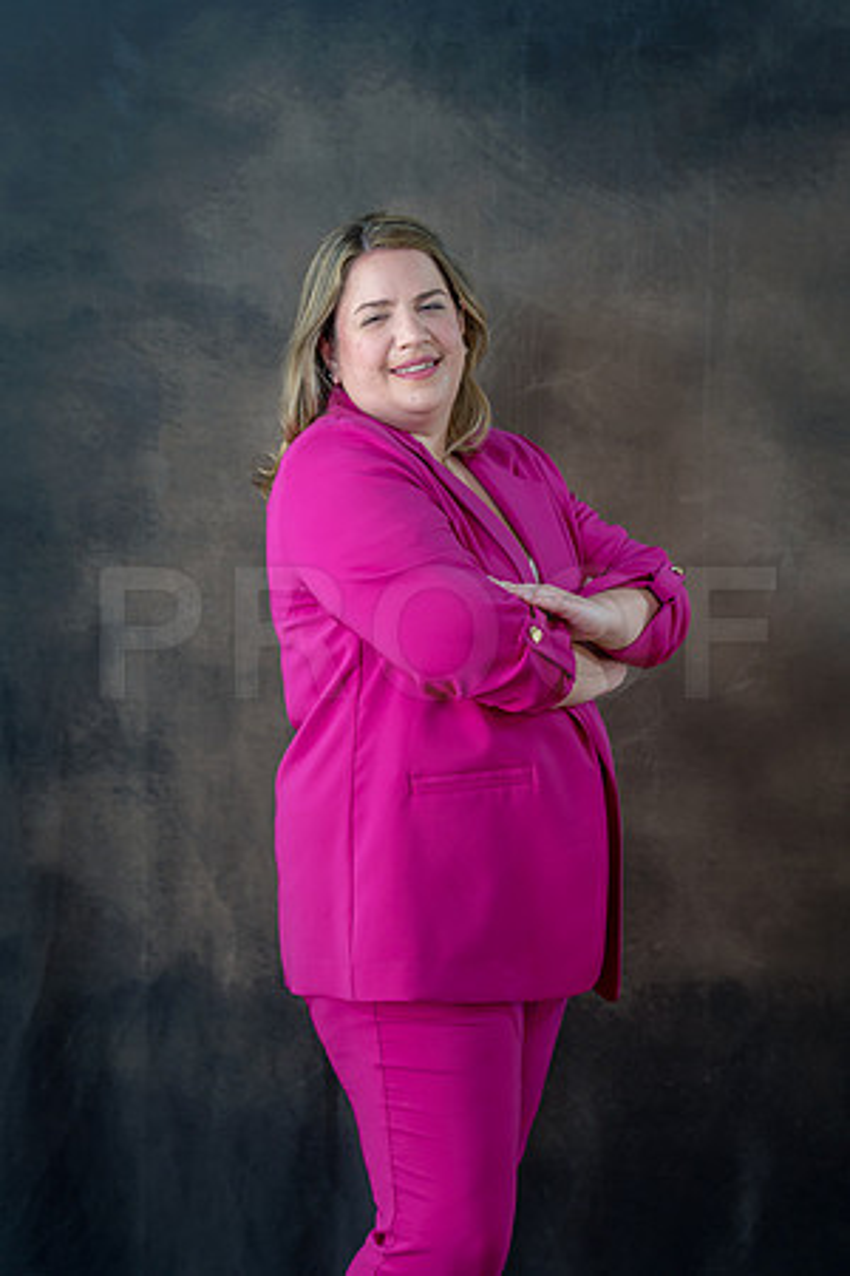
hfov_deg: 13.2
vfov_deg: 19.6
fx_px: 3683
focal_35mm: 104
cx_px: 425
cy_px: 638
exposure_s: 1/100
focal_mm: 104
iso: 400
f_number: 4.5
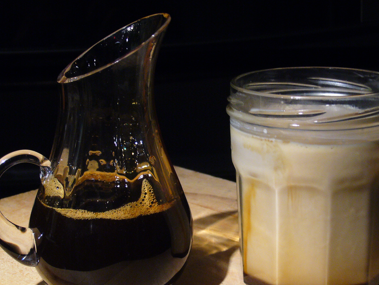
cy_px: 157
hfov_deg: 22.5
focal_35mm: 87
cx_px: 207
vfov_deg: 17.0
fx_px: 952
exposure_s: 1/10
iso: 200
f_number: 4
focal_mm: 11.5
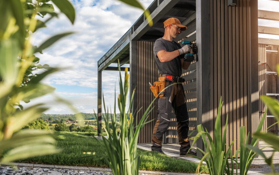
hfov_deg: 50.4
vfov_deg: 32.8
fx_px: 297
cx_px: 139
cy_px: 87
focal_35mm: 39
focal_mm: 38
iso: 32
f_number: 5.6
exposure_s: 1/80
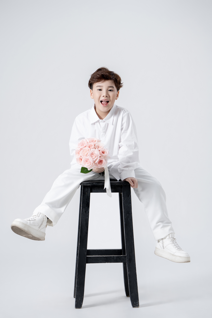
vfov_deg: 20.2
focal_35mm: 101
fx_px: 892
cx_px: 106
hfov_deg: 13.6
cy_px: 159
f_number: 4
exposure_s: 1/160
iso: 100
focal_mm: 101
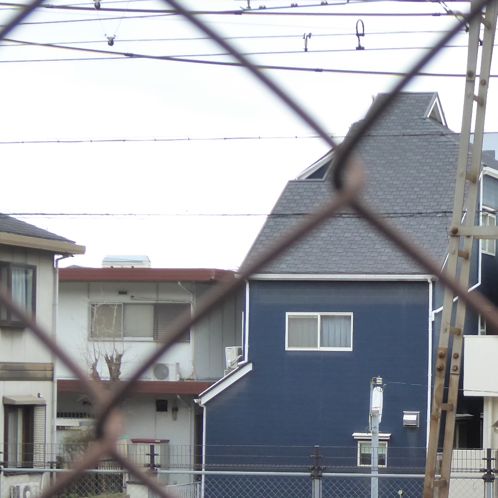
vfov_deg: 13.3
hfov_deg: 13.3
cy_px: 412
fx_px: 2116
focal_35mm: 130
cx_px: 408
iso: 320
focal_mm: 9.6
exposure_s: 1/250
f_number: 4.1
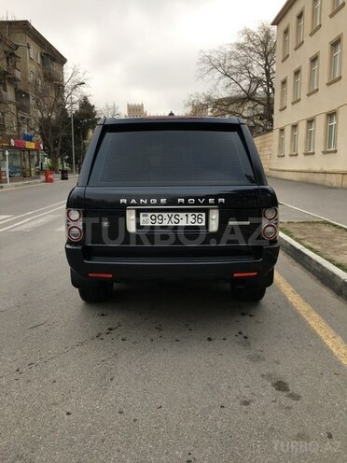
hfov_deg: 48.2
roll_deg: +0.1
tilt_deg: -9.7
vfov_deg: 61.7
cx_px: 174
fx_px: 388
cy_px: 232
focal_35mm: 29
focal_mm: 4.15
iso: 32
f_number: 2.2
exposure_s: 1/100
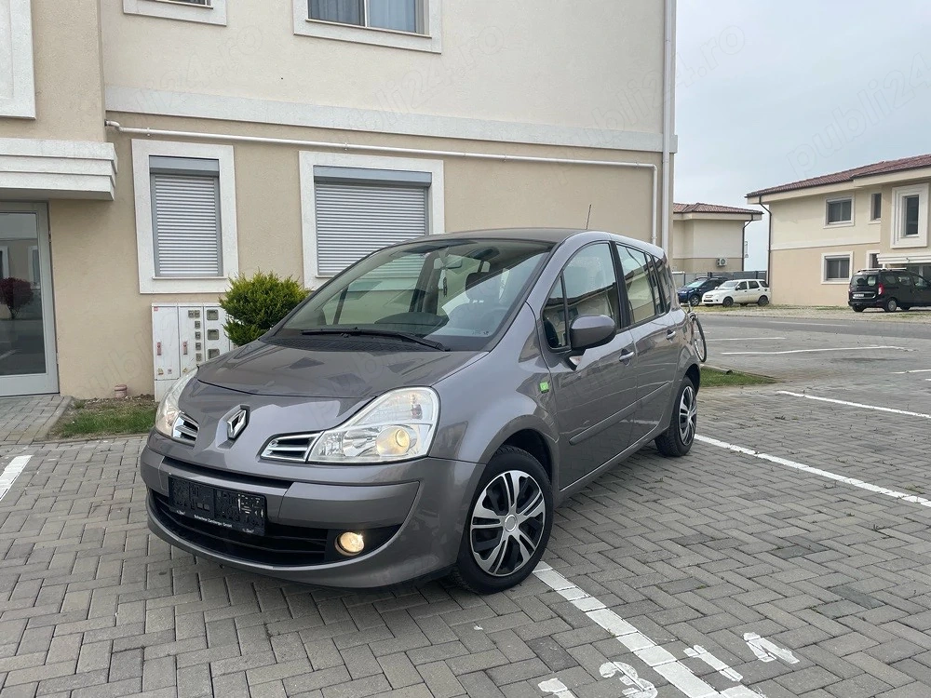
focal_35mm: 26
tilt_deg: -4.3
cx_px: 466
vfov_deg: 53.1
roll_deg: +0.5
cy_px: 349
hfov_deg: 67.3
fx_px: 699
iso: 32
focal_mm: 4.2
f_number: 1.6
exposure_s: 1/1304
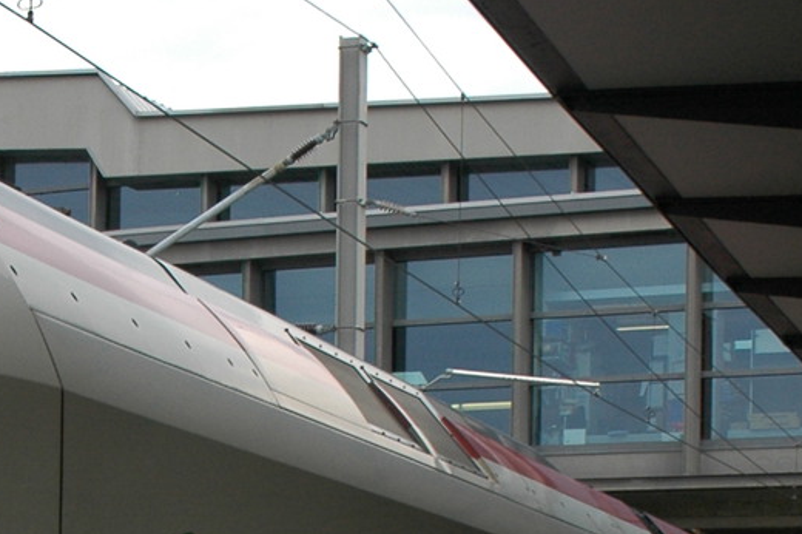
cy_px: 809
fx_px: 2961
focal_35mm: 133
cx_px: -46
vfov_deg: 10.0
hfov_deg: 15.1
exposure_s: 1/250
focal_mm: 24
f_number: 8
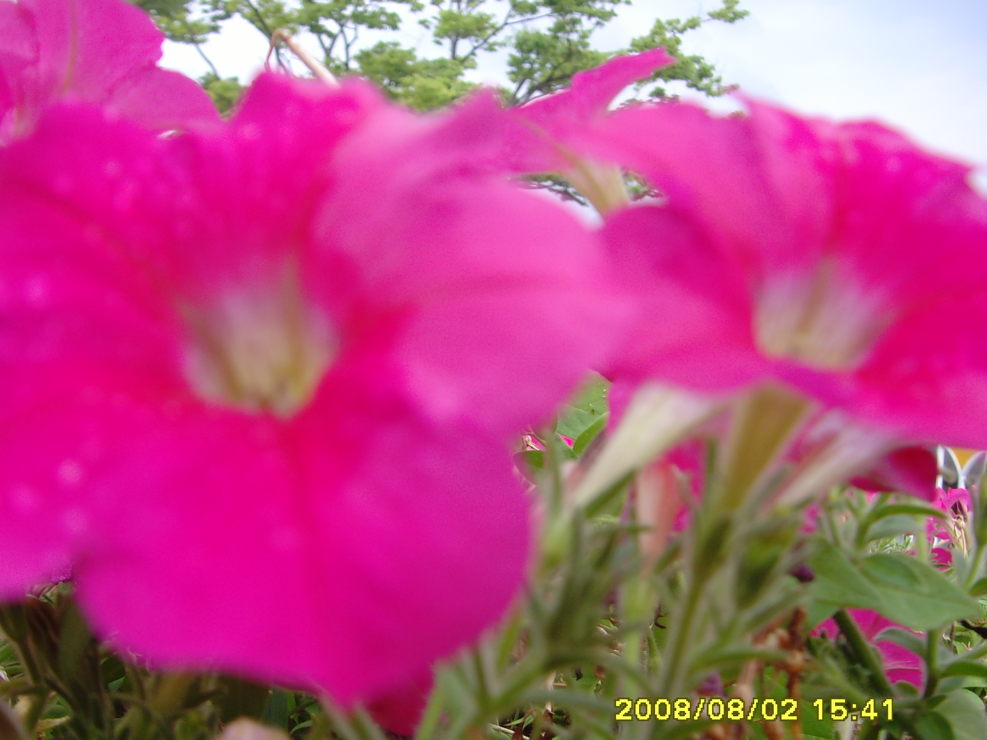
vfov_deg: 33.6
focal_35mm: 43
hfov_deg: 43.8
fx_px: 1226
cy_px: 386
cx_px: 444
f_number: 3.5
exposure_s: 1/350
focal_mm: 6.6
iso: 80
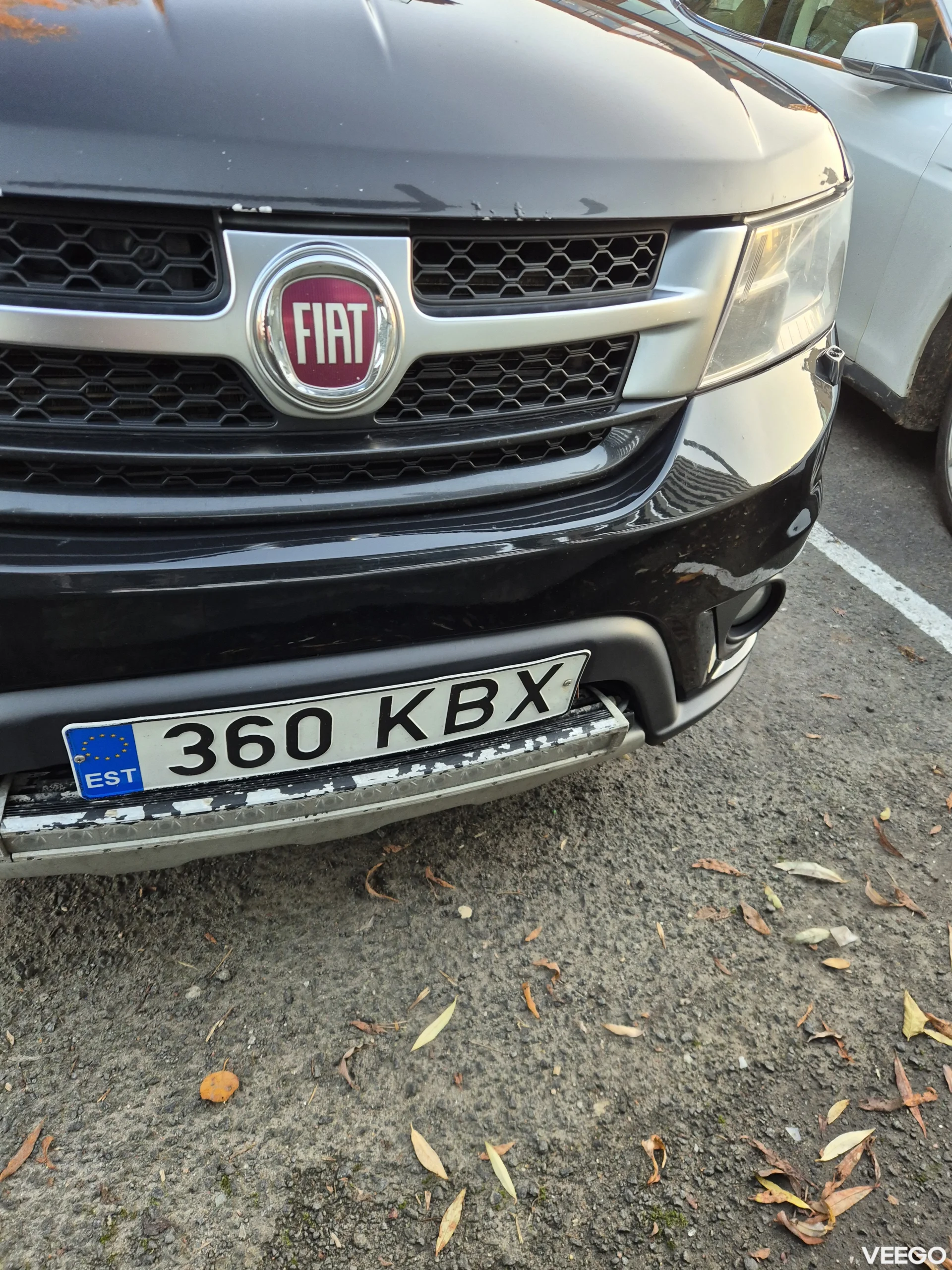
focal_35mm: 23
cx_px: 476
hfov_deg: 58.9
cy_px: 635
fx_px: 843
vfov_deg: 73.9
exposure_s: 1/100
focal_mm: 5.4
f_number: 1.8
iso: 200
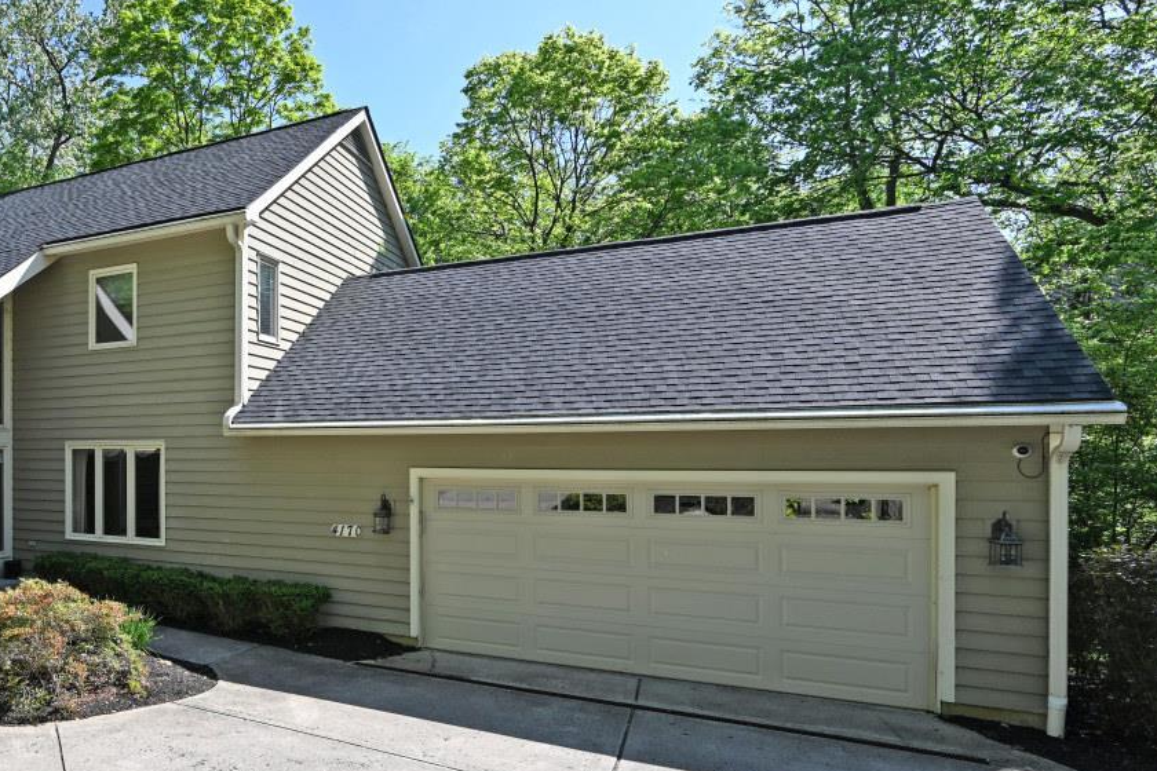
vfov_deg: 51.1
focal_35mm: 25
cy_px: 445
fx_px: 803
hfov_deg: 64.1
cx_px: 204
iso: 100
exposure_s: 1/320
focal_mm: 14
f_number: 6.3
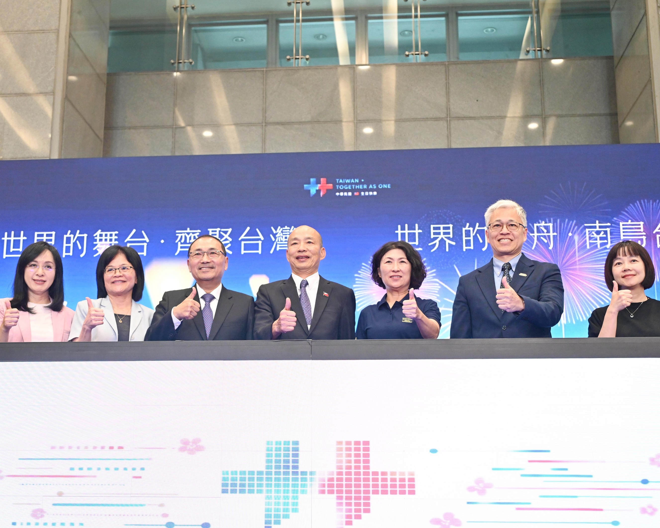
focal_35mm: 47
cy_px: 267
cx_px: 280
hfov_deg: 39.4
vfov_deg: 32.1
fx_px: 918
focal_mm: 41
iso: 2500
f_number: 4
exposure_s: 1/125
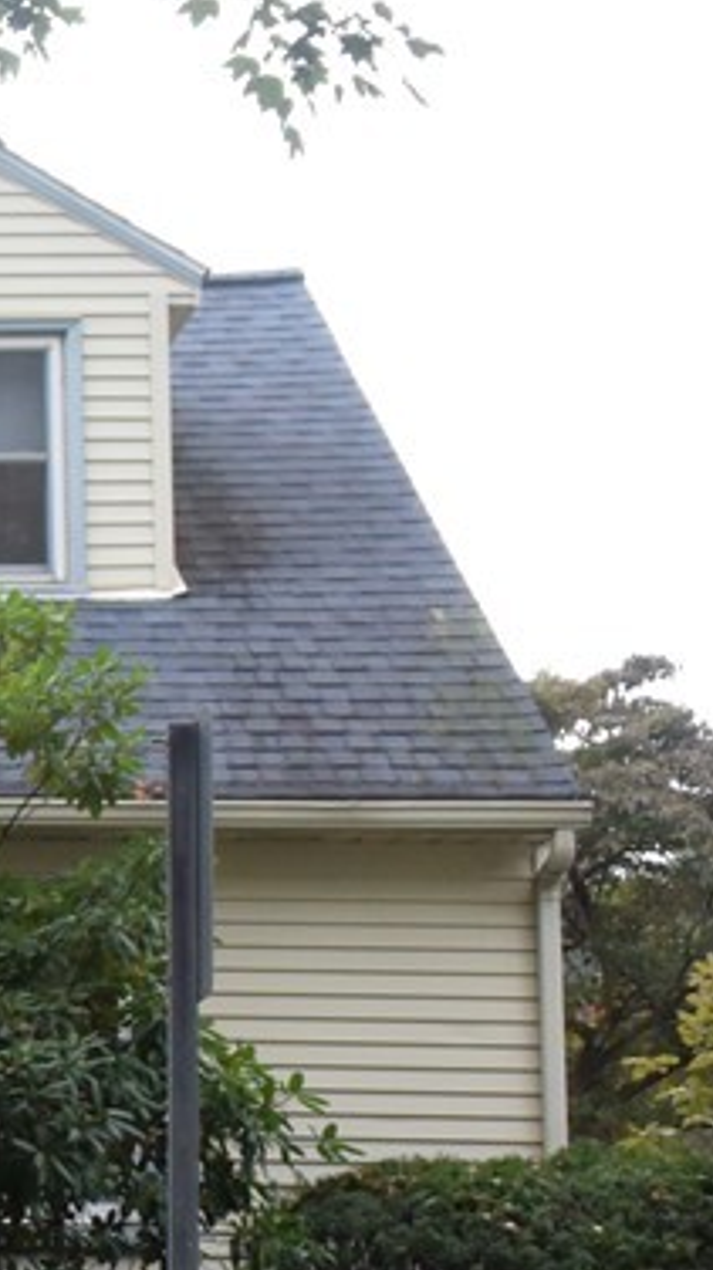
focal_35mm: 103
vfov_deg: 20.6
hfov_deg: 10.1
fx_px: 3468
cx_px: -1048
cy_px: 929
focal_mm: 12.6
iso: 800
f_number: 3.8
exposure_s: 1/125
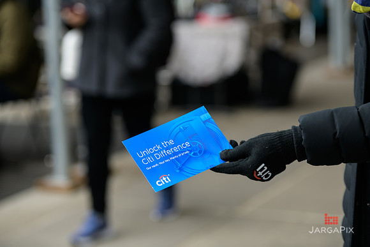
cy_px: 124
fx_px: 1192
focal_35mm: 116
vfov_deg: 11.8
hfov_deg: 17.6
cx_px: 185
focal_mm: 116
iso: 200
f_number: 3.2
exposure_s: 1/125
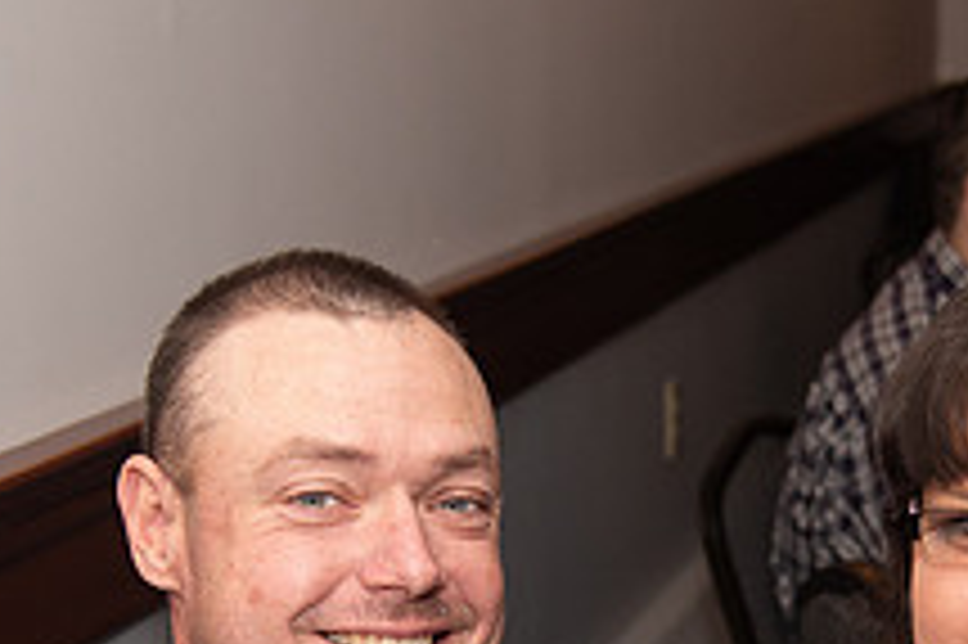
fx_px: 2902
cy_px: 786
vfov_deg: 12.4
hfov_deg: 18.7
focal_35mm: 108
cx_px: 801
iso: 800
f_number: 4
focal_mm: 40
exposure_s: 1/200
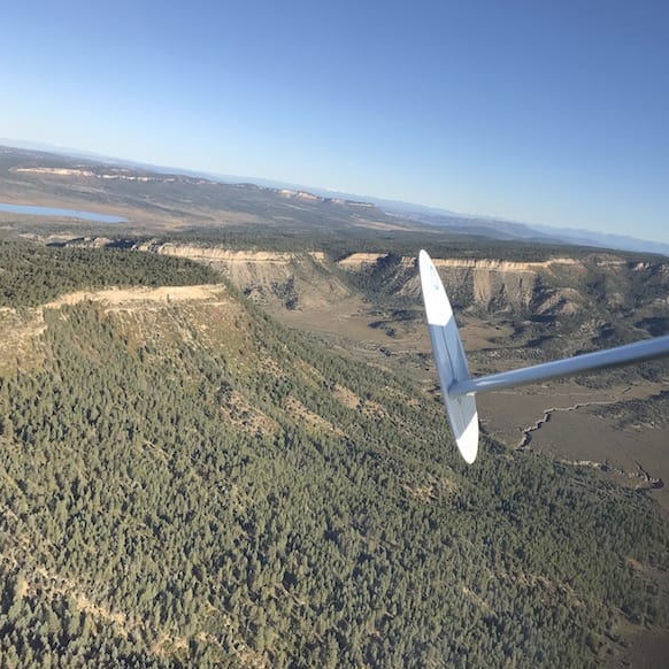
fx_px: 743
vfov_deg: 48.4
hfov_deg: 48.0
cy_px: 326
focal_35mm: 34
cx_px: 422
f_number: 1.8
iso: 20
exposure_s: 1/1546
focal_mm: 3.99
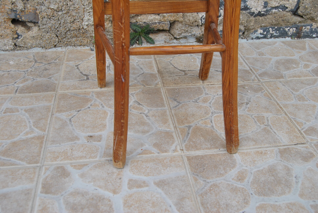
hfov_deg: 49.5
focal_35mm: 39
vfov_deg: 34.3
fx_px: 345
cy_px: 106
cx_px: 159
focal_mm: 26
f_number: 7.1
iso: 100
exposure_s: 1/200
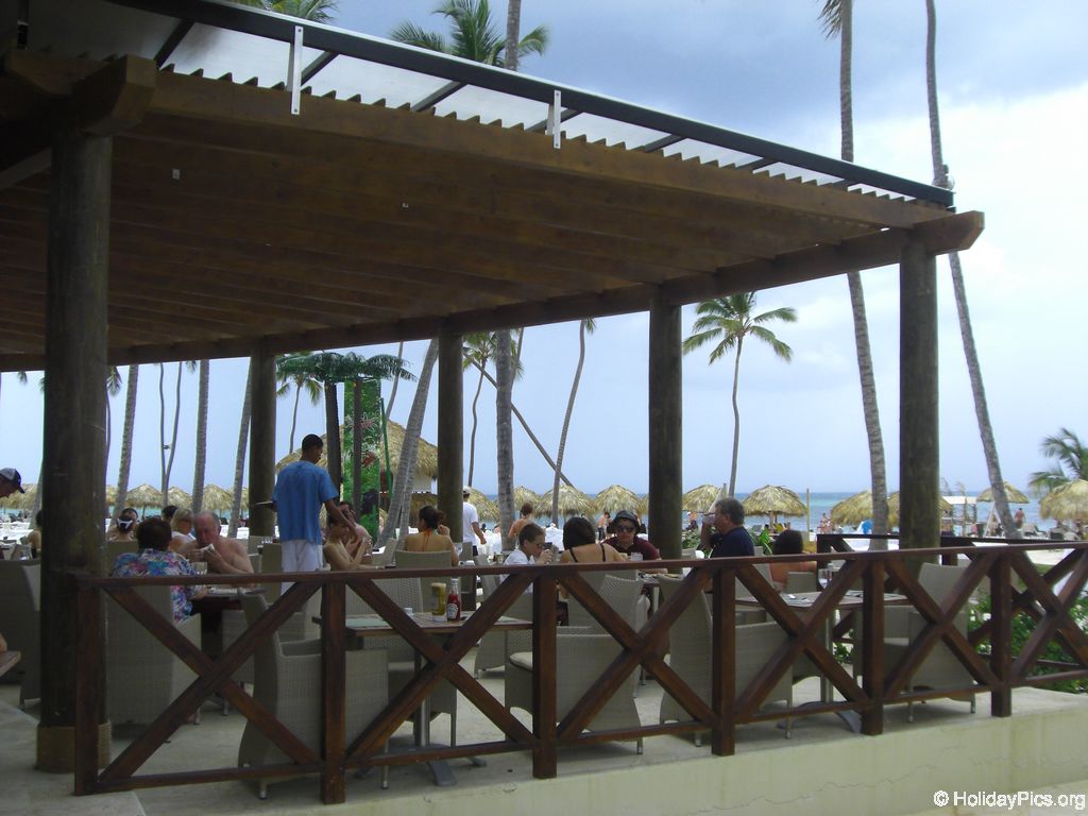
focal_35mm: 38
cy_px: 408
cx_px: 544
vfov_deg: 37.7
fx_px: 1194
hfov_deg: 49.0
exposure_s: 1/125
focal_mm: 6.2
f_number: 8
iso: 100
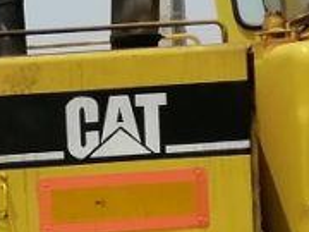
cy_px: 294
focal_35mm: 222
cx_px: -318
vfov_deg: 6.6
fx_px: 1982
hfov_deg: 8.4
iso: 50
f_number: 1.8
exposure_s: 1/2725
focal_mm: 5.4
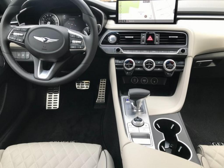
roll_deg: +0.3
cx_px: 112
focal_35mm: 28
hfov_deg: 63.4
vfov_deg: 49.7
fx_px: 181
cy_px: 84
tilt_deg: -24.5
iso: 40
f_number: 1.8
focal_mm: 3.99
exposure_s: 1/120
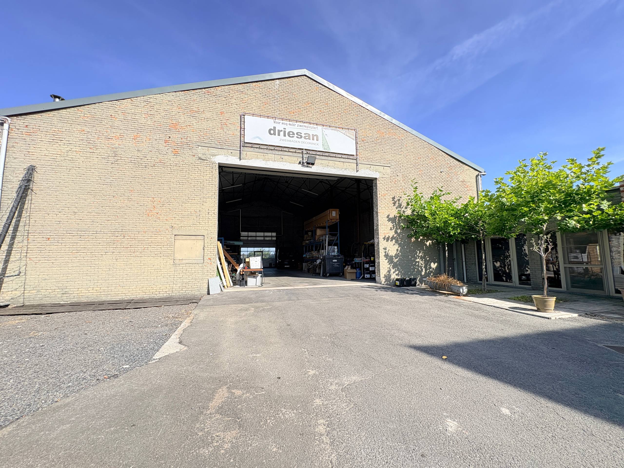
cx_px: 312
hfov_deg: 102.1
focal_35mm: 14
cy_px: 234
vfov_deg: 85.7
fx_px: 252
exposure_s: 1/771
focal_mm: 2.22
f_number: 2.2
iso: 64
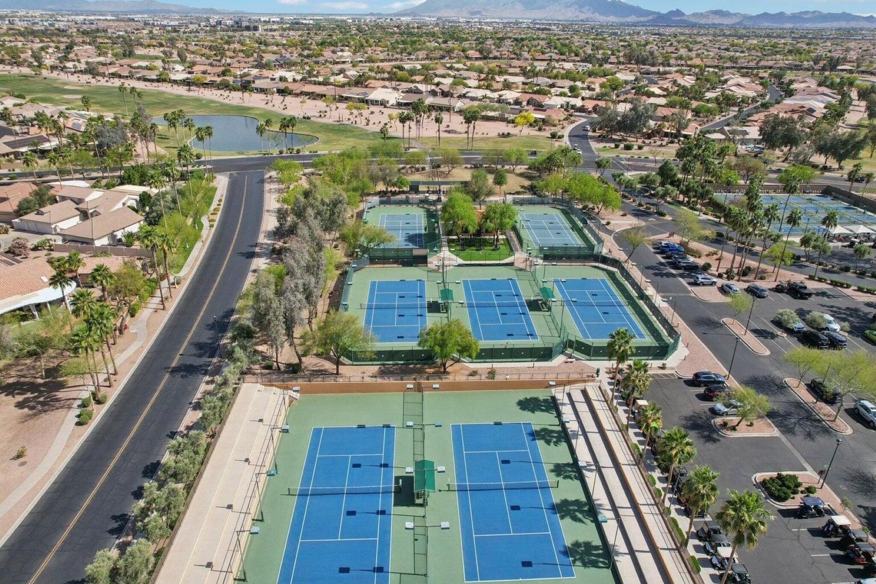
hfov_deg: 78.6
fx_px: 535
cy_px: 292
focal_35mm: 22
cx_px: 438
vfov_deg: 57.2
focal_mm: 8.38
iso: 140
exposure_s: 1/2000
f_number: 2.8
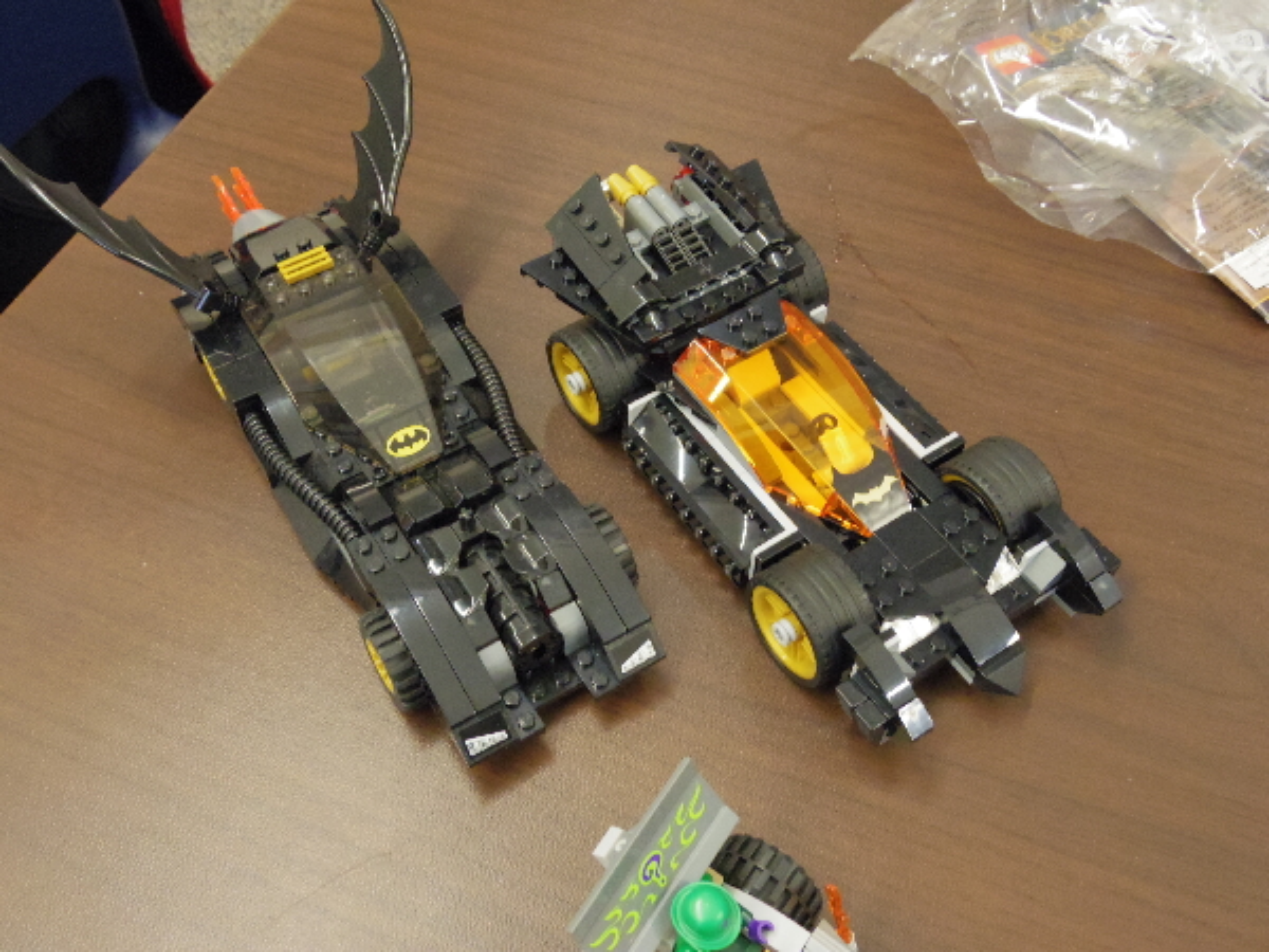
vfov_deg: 40.7
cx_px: 634
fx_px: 1283
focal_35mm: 35
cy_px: 476
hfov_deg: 52.6
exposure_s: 1/60
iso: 1250
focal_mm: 6.4
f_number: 4.5
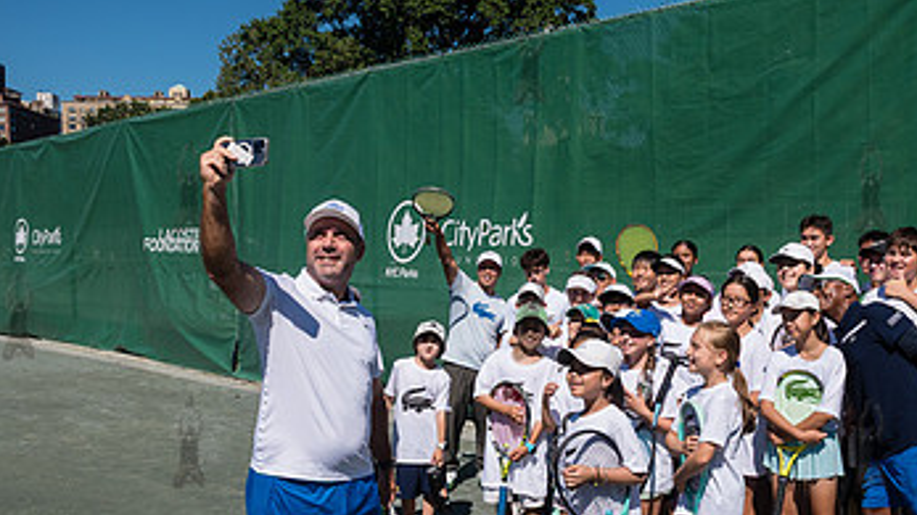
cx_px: 529
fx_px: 1021
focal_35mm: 42
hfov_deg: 48.2
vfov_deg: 28.3
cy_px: 313
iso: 200
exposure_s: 1/800
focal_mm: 24
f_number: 8
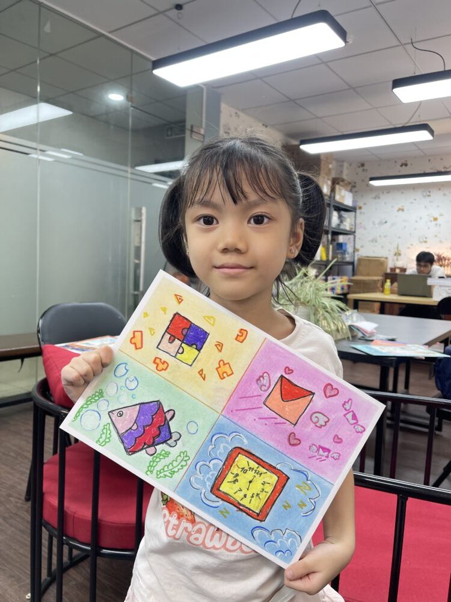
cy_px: 301
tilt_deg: -4.8
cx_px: 226
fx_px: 434
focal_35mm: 25
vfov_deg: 69.4
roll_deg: -2.4
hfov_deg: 54.9
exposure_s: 1/100
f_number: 1.6
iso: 50
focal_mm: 5.1
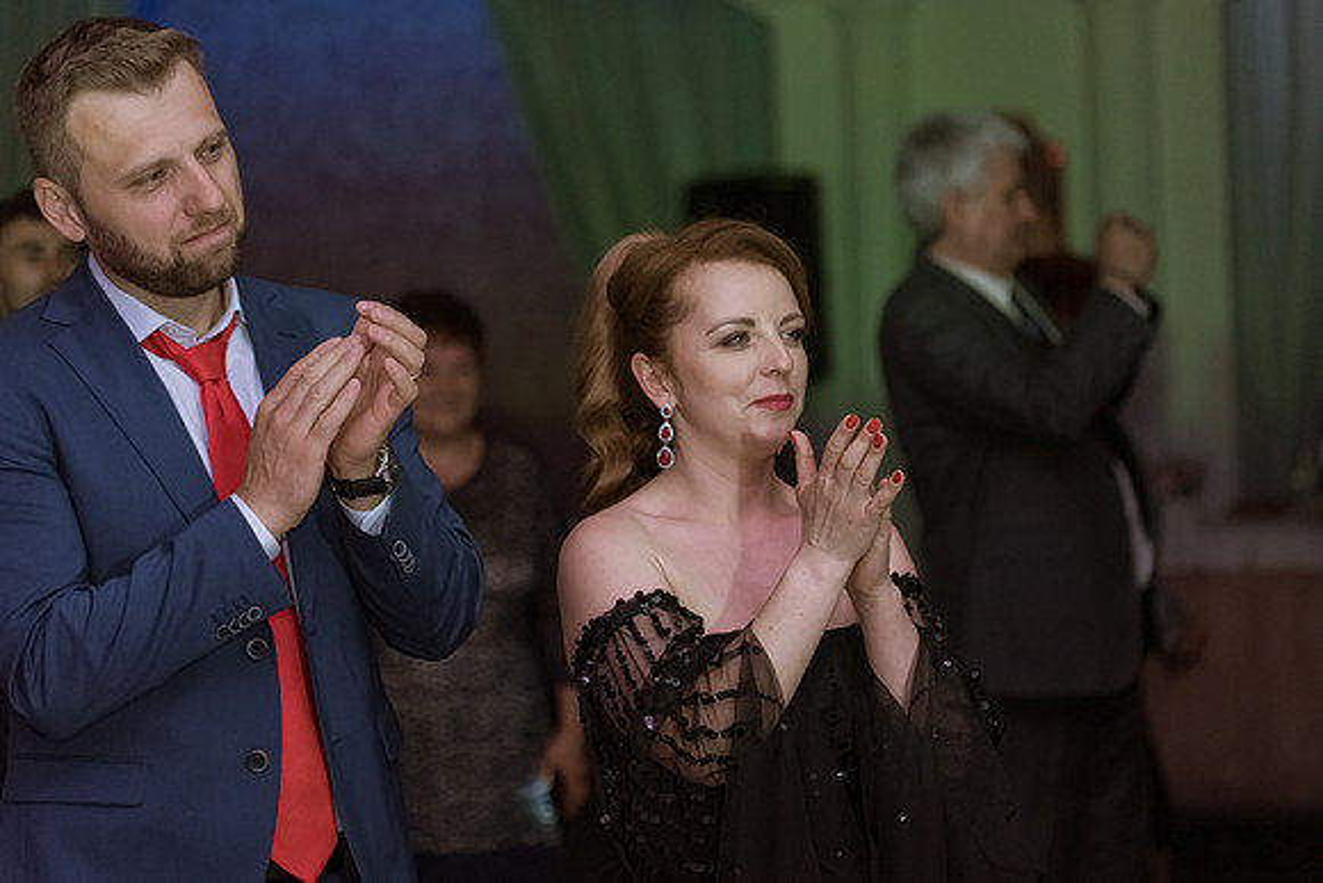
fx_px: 3937
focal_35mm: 107
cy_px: 466
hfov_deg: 19.1
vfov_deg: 12.8
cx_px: 787
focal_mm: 90
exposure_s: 1/250
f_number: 3.2
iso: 2500
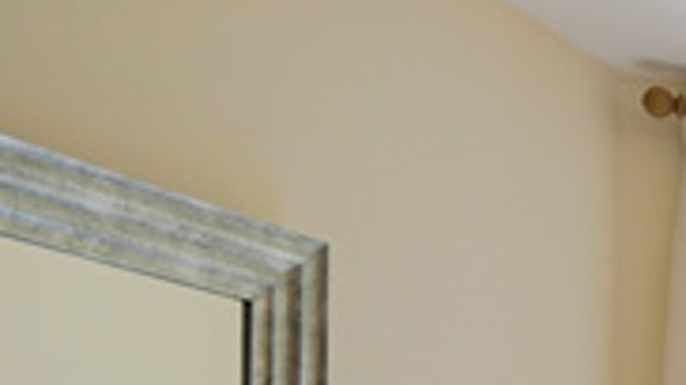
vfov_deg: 13.0
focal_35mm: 83
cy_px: 710
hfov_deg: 20.1
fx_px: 1508
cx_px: 1161
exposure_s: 1/160
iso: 125
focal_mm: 12
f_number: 4
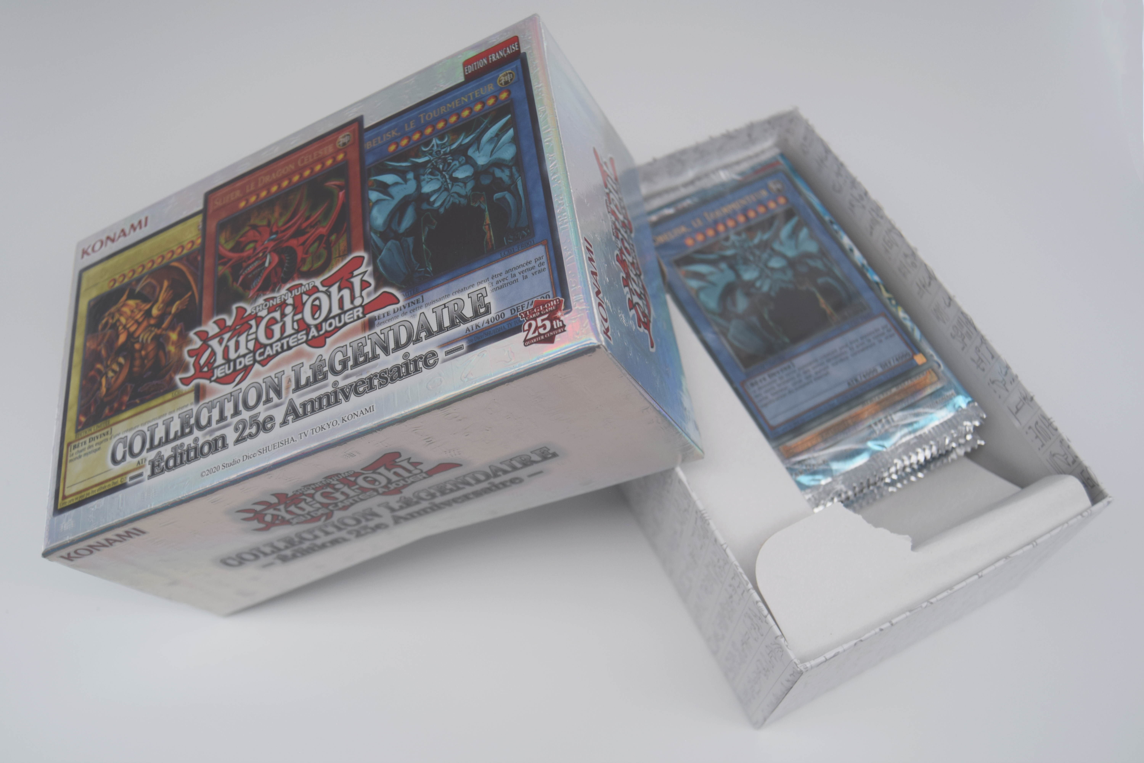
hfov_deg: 55.1
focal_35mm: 34
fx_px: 1096
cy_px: 382
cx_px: 572
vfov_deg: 38.4
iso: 400
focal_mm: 23
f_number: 4.5
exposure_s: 1/80
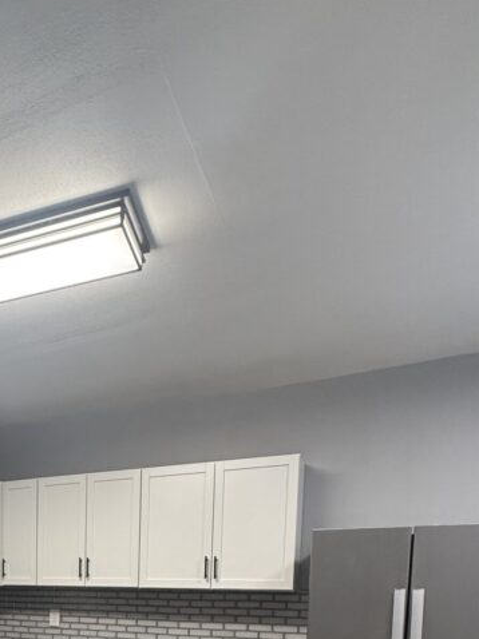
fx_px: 554
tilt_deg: -4.3
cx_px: 43
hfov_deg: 42.6
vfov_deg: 49.5
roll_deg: -1.5
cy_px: 632
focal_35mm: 30
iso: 320
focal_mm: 2.22
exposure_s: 1/120
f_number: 2.2
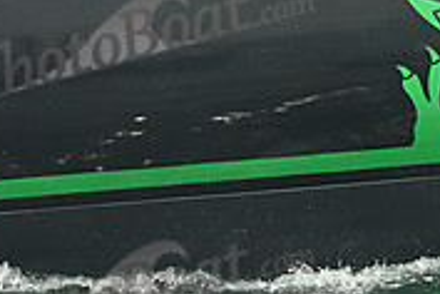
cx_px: 445
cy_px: -126
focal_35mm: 269
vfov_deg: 5.1
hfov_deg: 7.6
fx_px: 3288
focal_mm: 82
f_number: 6.3
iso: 320
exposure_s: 1/1250
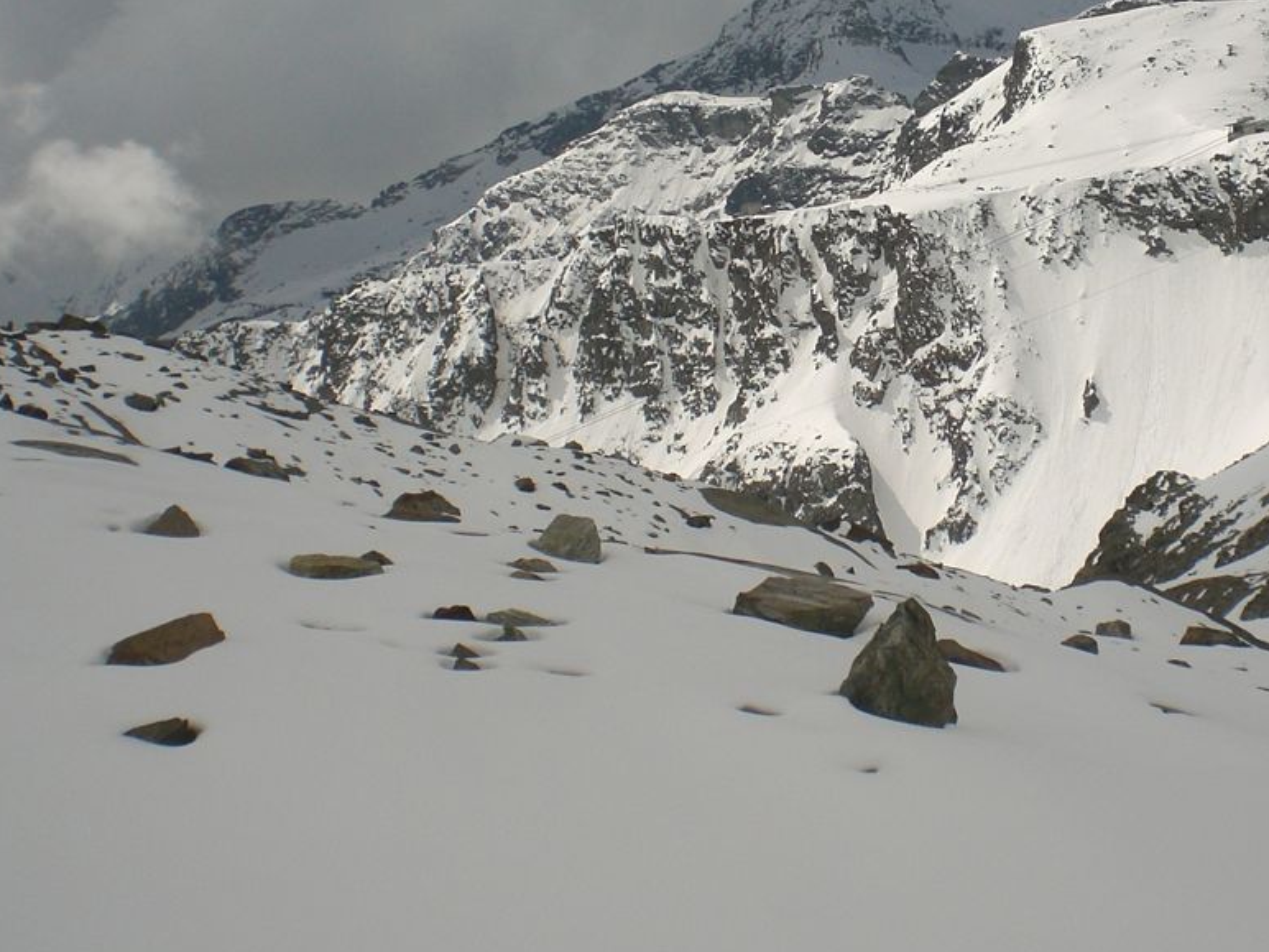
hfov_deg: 30.0
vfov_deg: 23.2
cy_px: 314
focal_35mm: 63
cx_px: 1011
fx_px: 2310
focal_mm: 6.3
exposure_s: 1/2000
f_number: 4.4
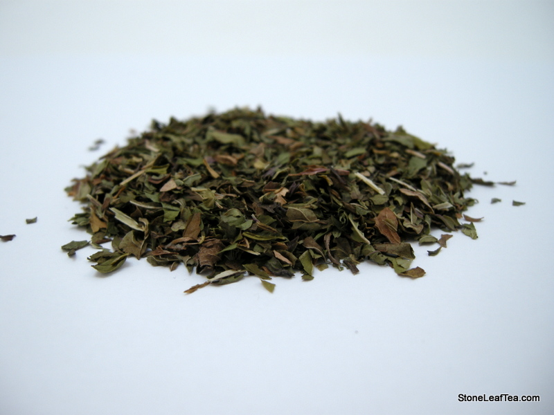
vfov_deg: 40.7
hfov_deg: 52.6
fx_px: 560
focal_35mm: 35
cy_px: 208
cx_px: 277
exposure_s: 1/74
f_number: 3
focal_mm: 7.5
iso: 64
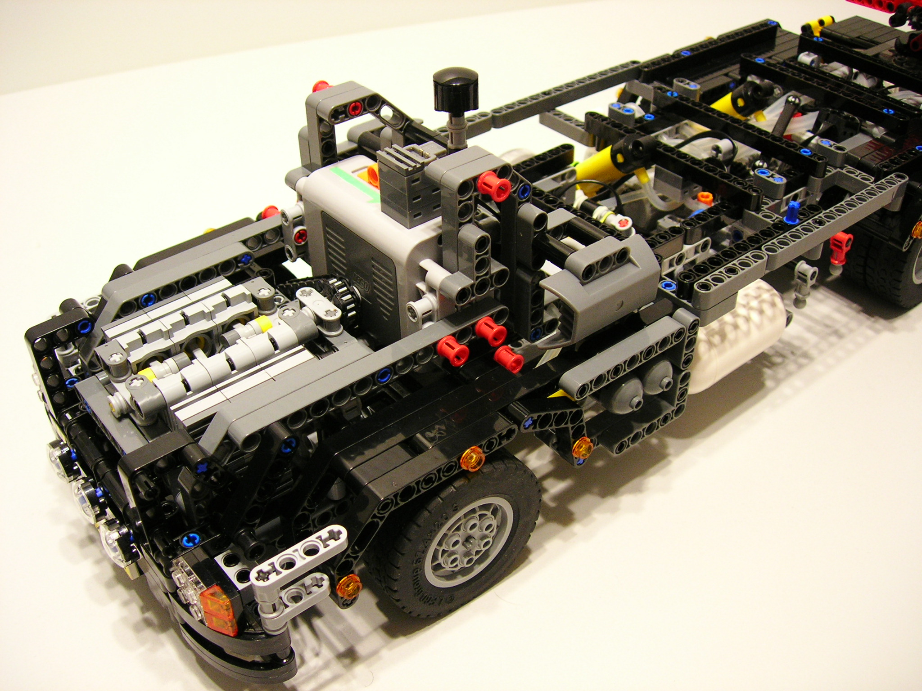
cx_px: 461
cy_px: 346
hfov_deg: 49.0
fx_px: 1012
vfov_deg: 37.7
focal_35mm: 38
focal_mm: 7.8
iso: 115
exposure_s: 1/3.8
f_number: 2.8
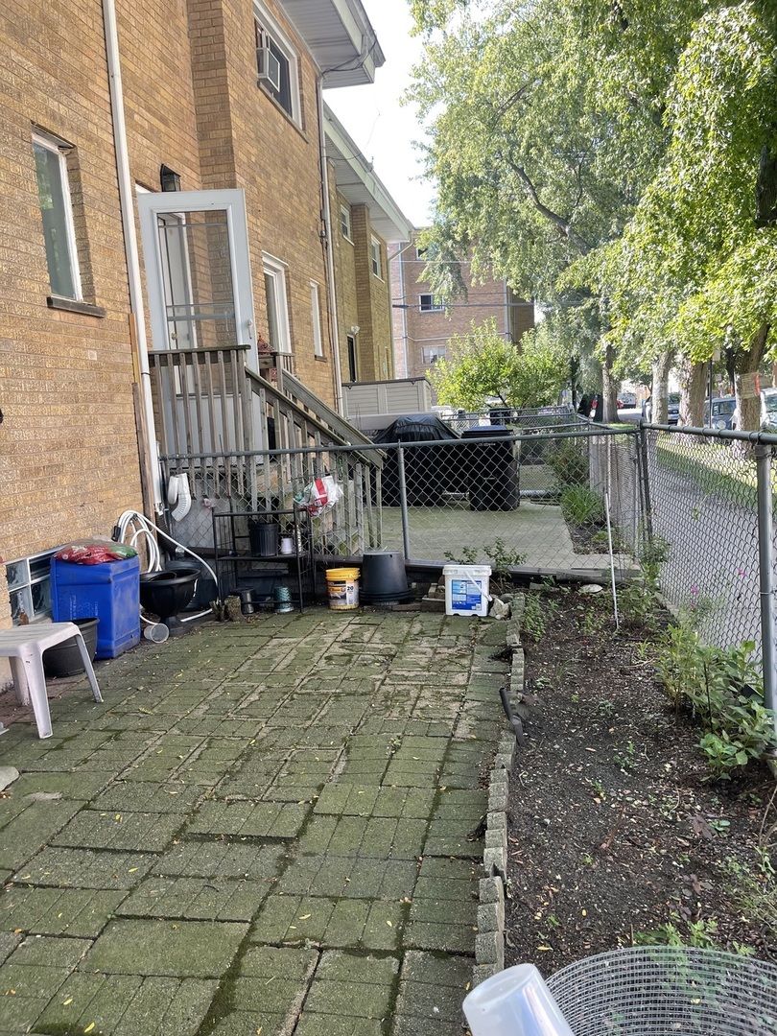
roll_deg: +3.7
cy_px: 518
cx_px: 388
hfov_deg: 54.9
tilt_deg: -7.8
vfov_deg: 69.4
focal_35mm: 25
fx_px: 748
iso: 32
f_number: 1.6
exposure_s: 1/160
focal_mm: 5.1
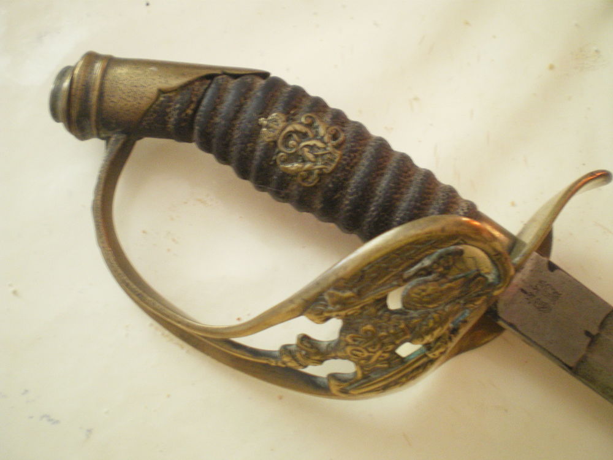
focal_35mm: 38
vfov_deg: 37.7
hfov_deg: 49.0
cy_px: 230
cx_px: 306
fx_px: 673
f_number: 3.1
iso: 400
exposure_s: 1/6
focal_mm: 6.3
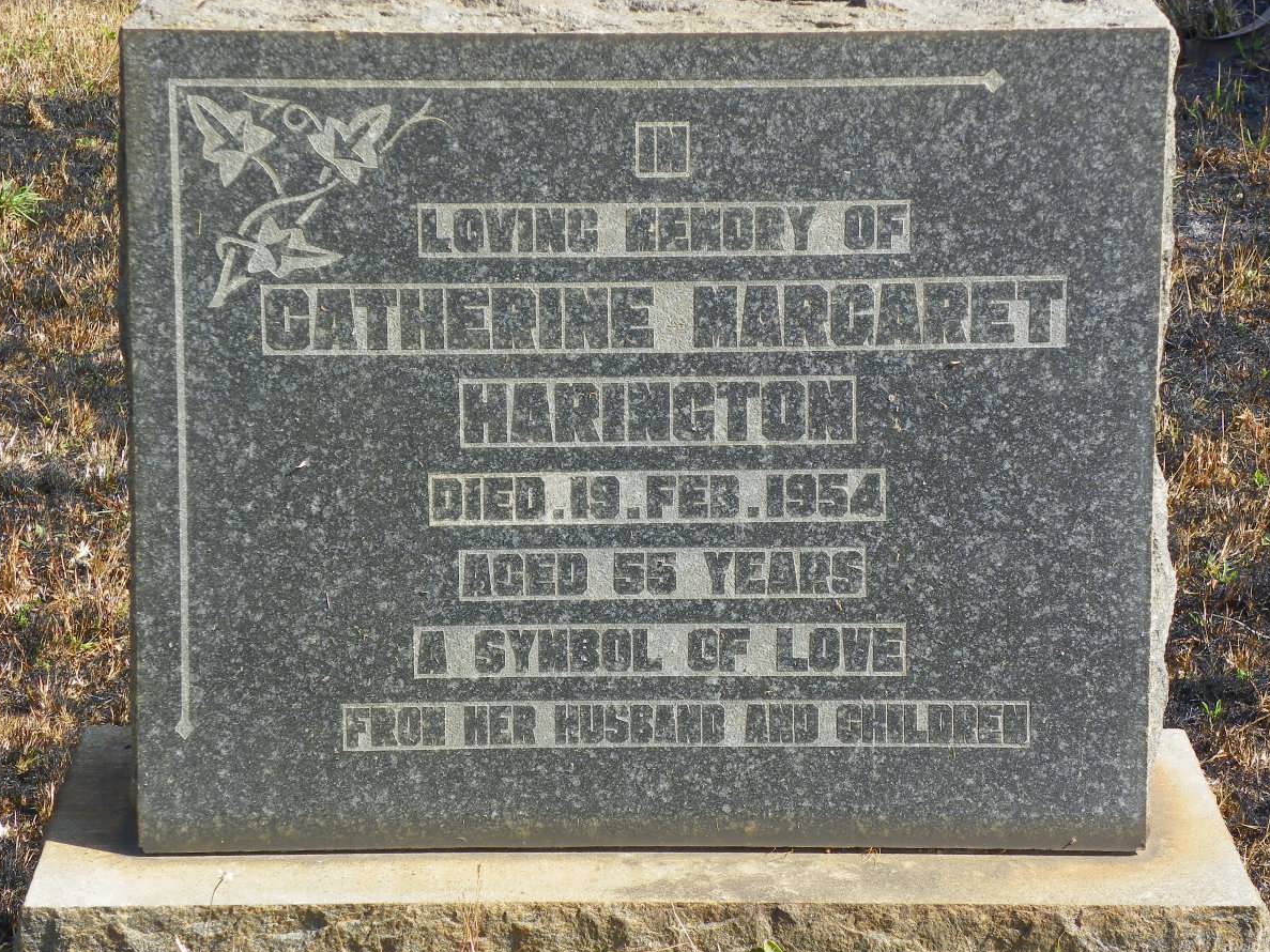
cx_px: 632
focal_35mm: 91
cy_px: 479
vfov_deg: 16.2
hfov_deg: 21.5
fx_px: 3338
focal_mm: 16
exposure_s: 1/160
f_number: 4
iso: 64
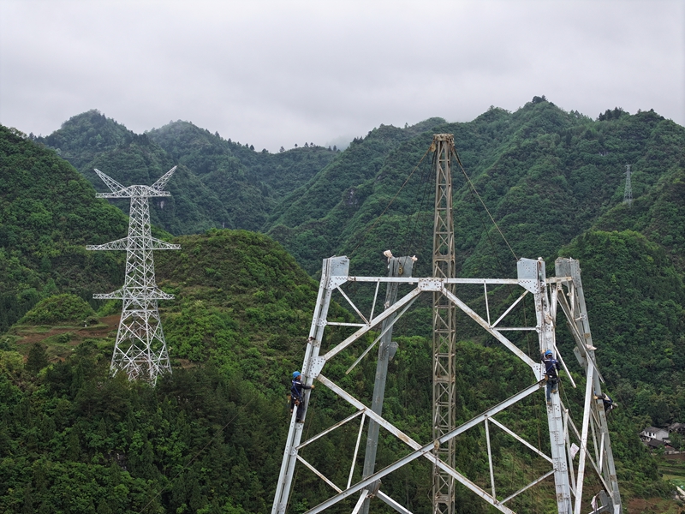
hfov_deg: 27.8
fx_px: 1385
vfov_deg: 21.0
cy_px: 257
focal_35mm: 70
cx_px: 342
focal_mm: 19.35
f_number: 2.8
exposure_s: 1/200
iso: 160
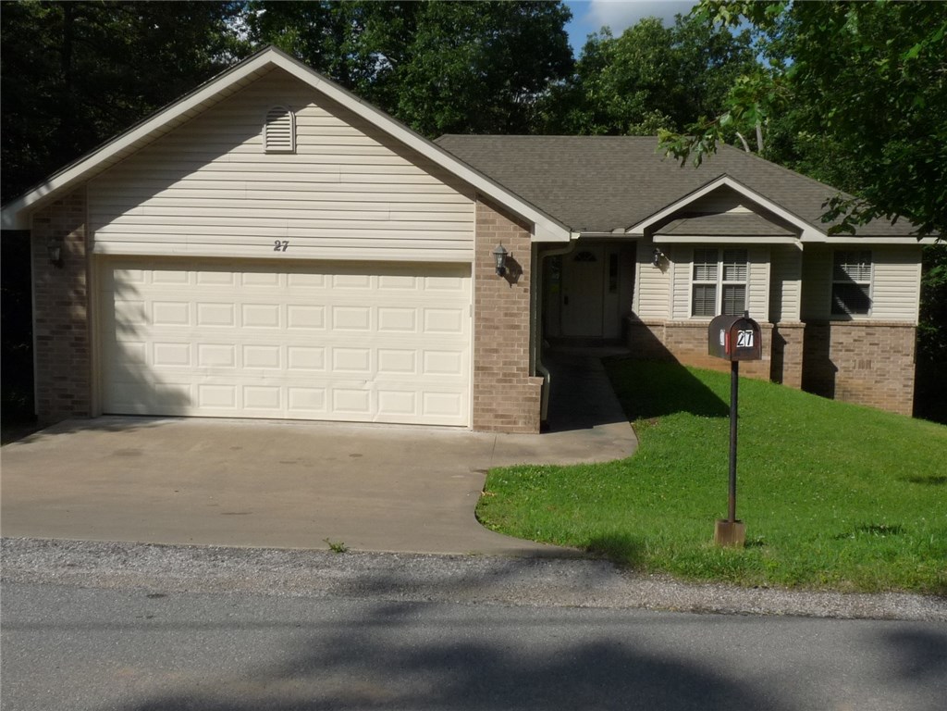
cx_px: 474
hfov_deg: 51.4
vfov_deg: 39.7
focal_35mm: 36
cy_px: 356
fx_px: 985
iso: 125
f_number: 7.1
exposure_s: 1/500
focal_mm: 4.8
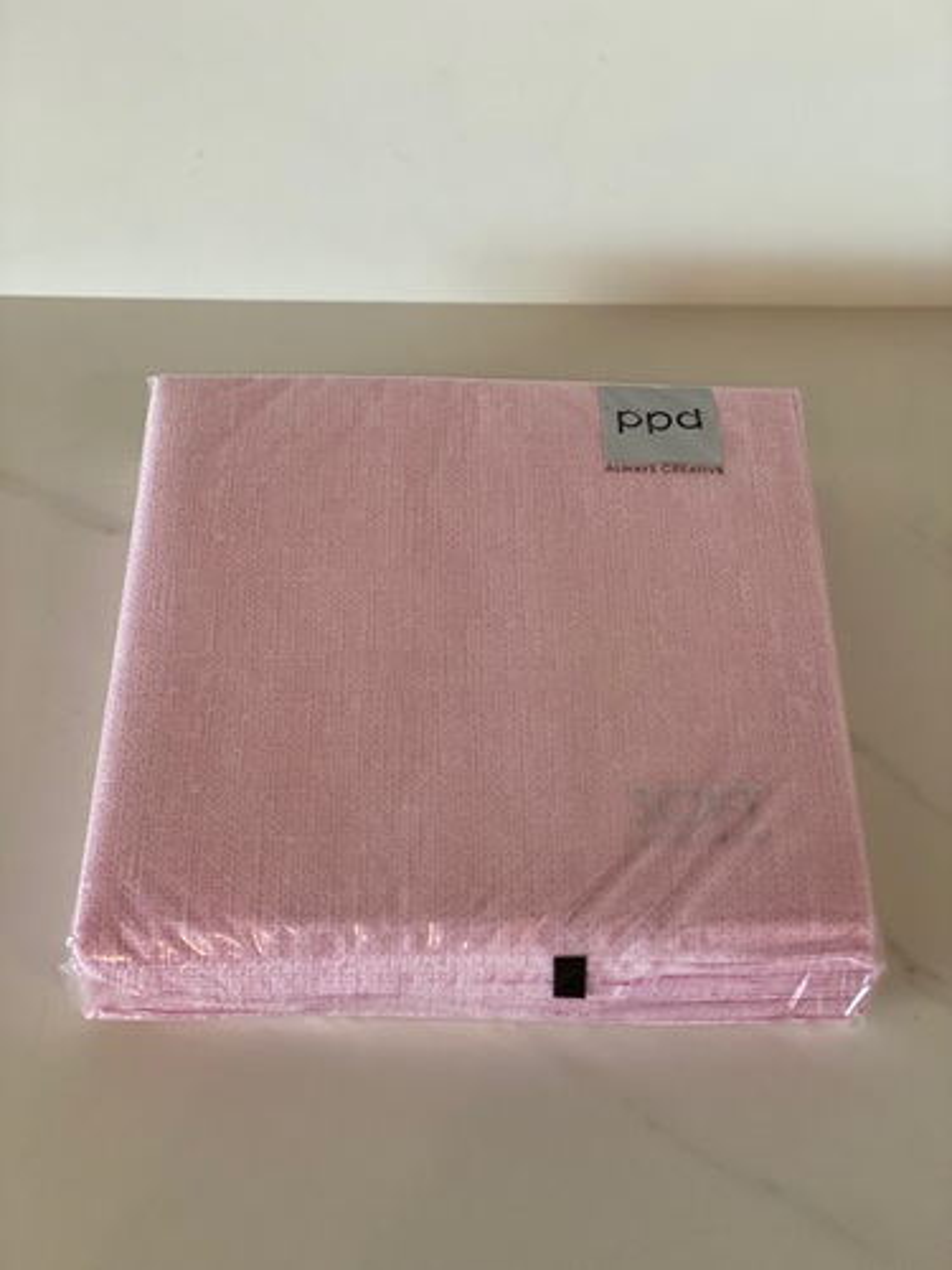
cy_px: 635
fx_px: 1907
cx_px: 476
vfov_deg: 36.8
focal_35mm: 52
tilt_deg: -51.0
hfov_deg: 28.0
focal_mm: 6
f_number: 2
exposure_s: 1/50
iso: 160
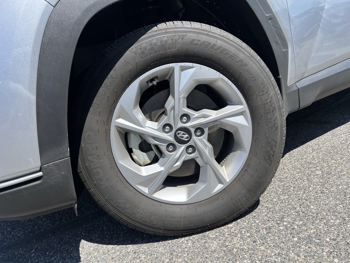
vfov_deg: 53.1
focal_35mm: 26
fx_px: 263
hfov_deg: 67.3
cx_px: 175
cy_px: 132
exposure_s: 1/2008
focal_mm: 5.7
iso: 50
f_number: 1.5
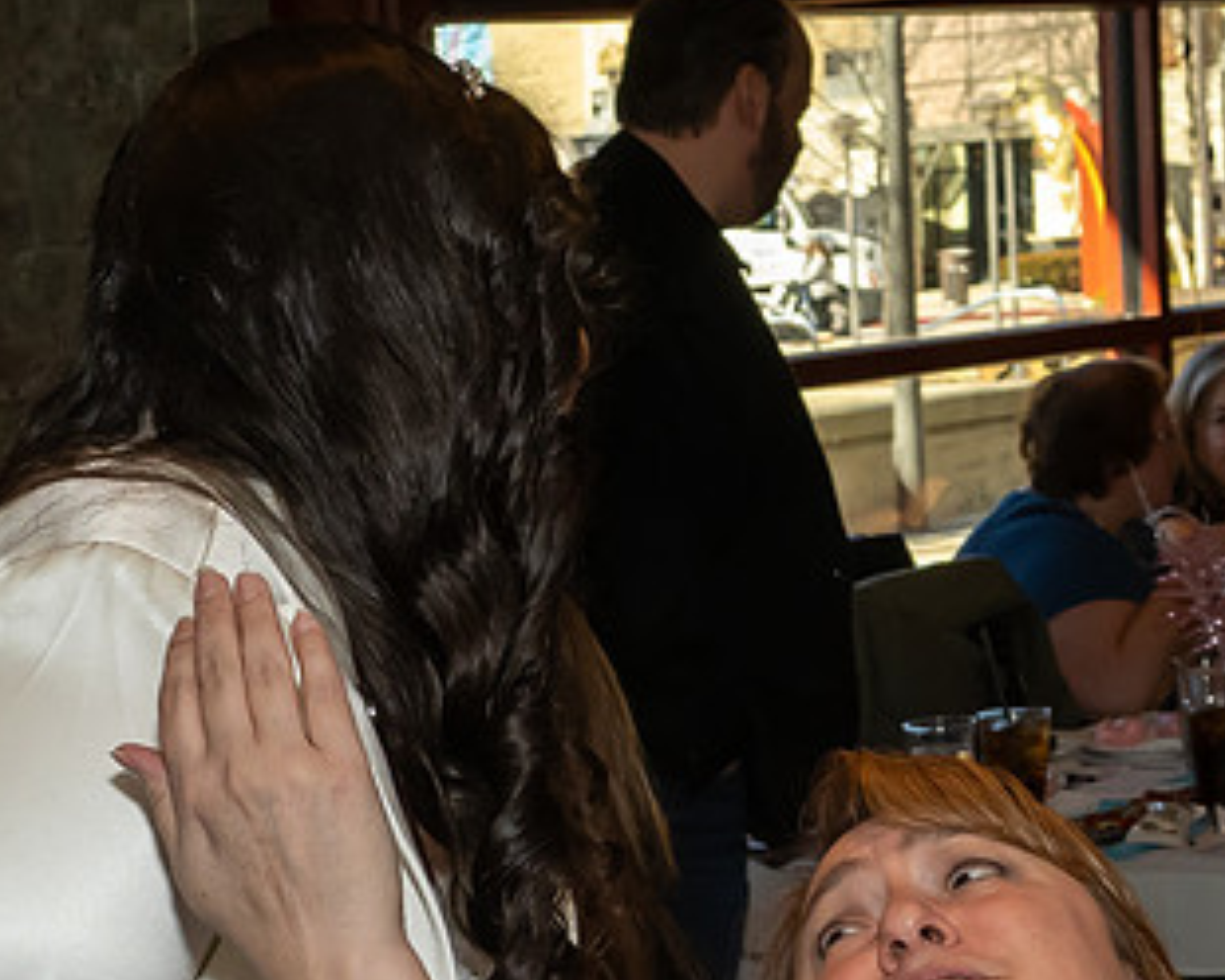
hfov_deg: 14.5
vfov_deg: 11.5
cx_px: 346
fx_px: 4786
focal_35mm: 132
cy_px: 1176
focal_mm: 28
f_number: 7.1
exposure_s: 1/250
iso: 1000
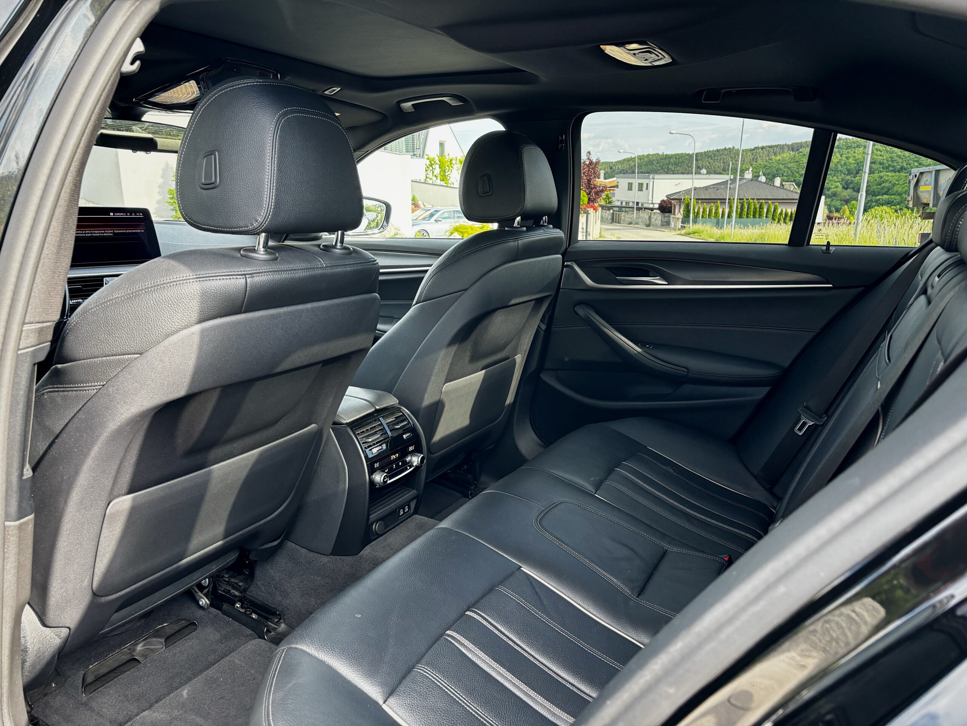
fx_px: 726
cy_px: 363
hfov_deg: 67.3
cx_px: 484
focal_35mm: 26
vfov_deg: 53.1
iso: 64
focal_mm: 5.96
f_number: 1.6
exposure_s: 1/135
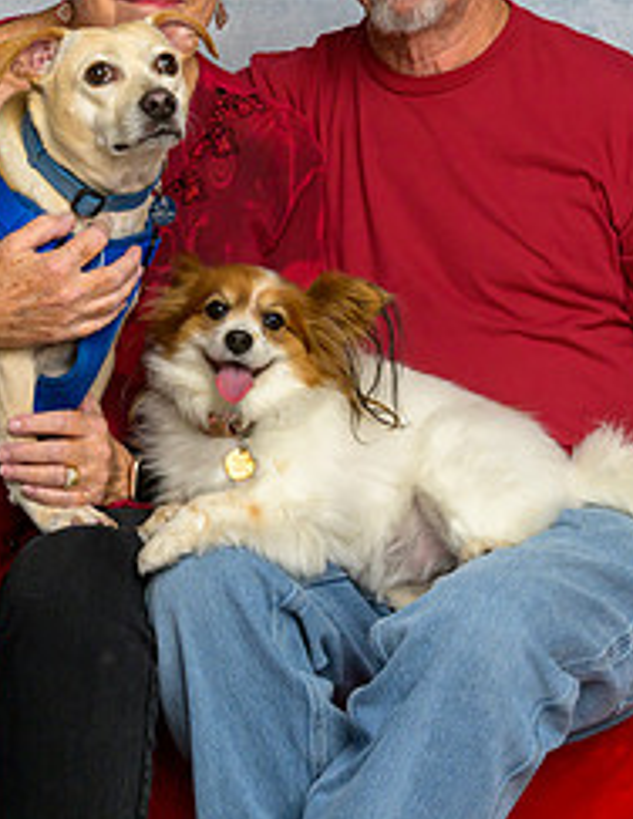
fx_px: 2821
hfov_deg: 12.8
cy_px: 180
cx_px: 279
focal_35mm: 118
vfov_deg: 16.4
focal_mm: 42
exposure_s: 1/160
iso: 400
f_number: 10
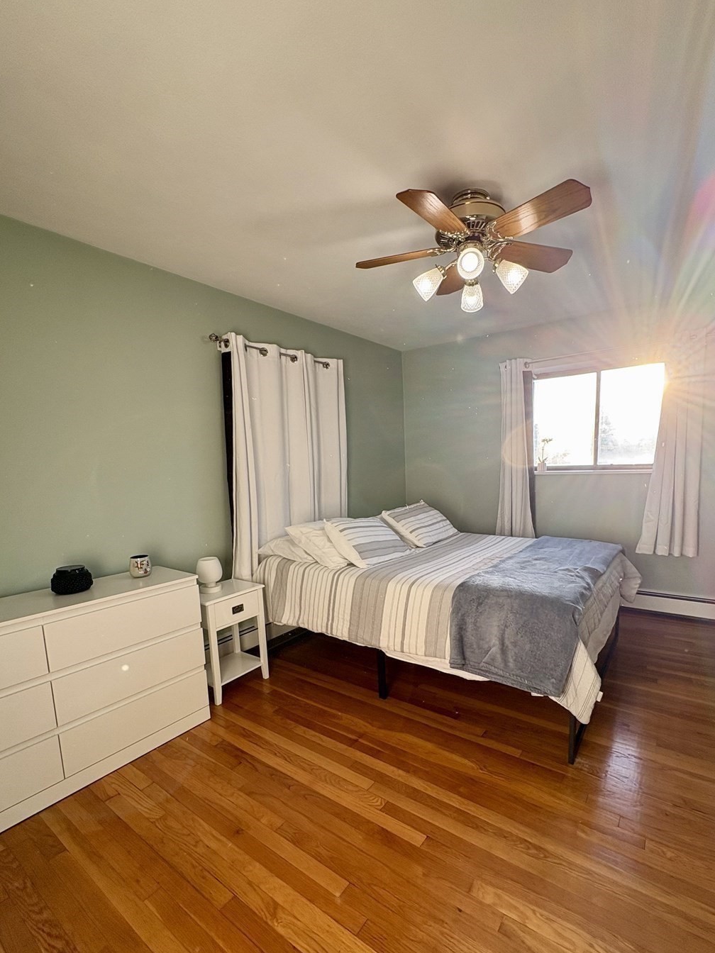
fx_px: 441
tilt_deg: -7.5
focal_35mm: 16
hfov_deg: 78.0
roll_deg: +2.3
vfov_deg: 94.2
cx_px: 386
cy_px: 526
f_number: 2.2
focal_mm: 2.22
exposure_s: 1/134
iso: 64
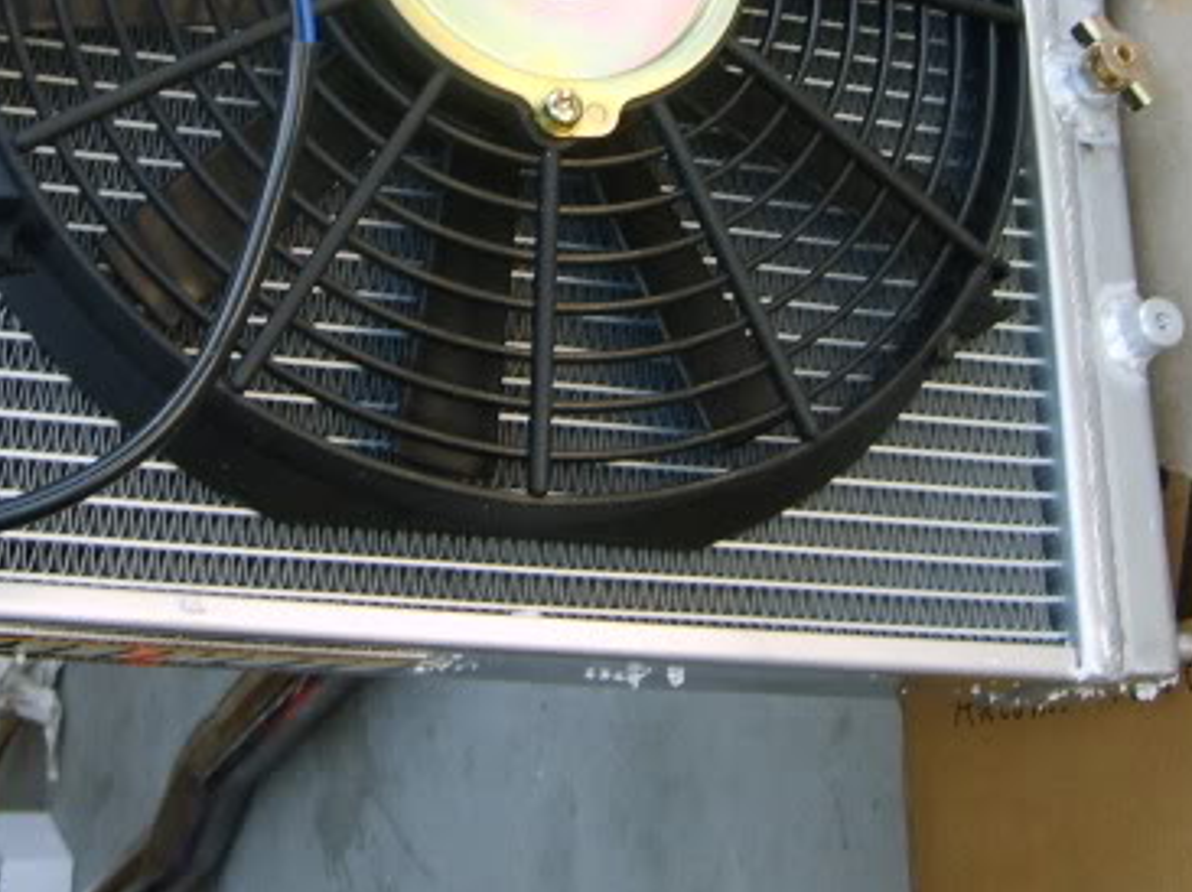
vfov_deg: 23.4
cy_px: 208
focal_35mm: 62
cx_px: 466
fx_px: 2134
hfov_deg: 31.1
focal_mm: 5.8
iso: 50
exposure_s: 1/90
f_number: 2.8
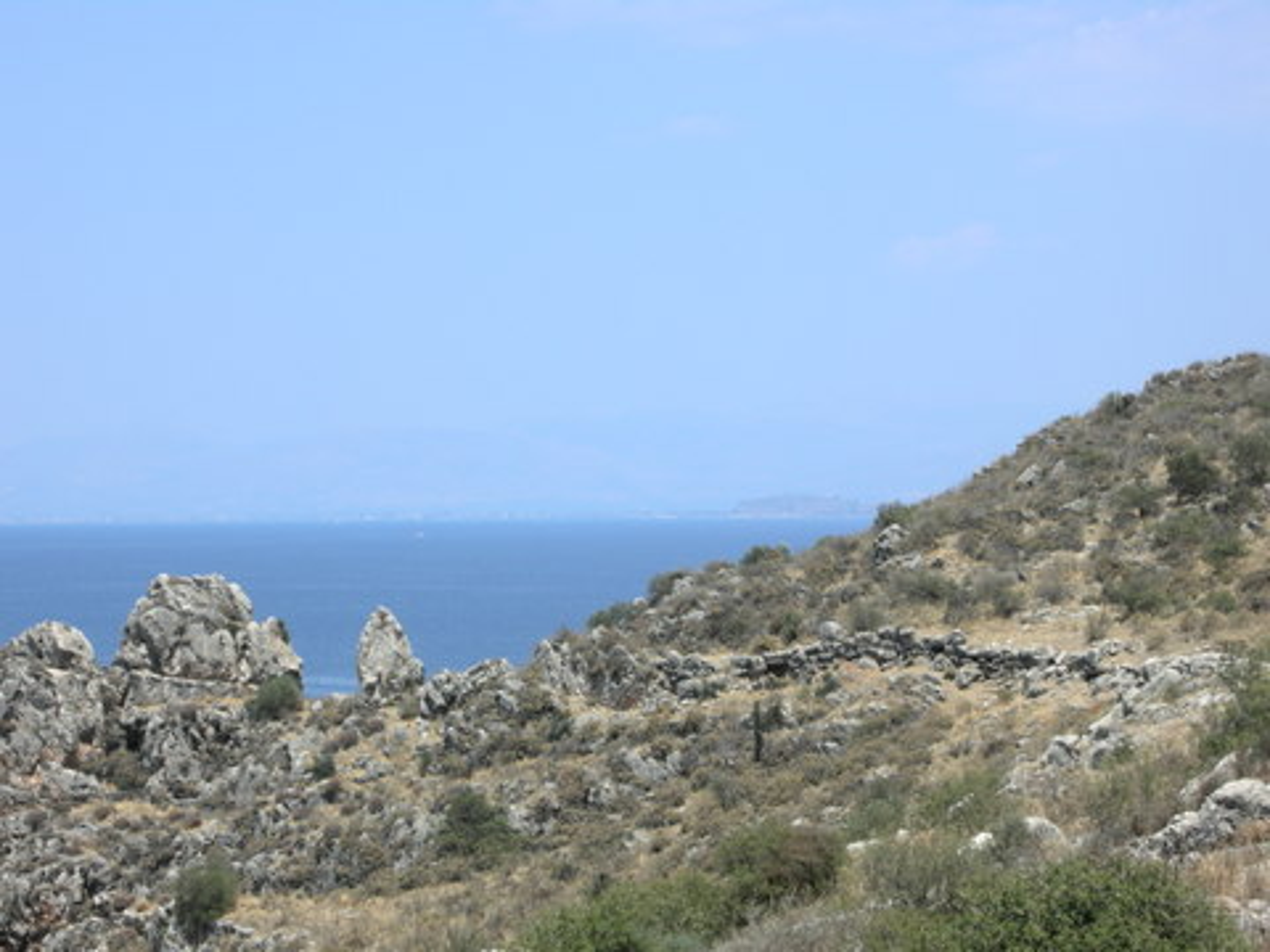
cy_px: 476
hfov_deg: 15.6
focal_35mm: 126
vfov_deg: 11.8
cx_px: 635
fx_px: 4623
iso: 64
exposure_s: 1/219
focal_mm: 26.3
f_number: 5.8
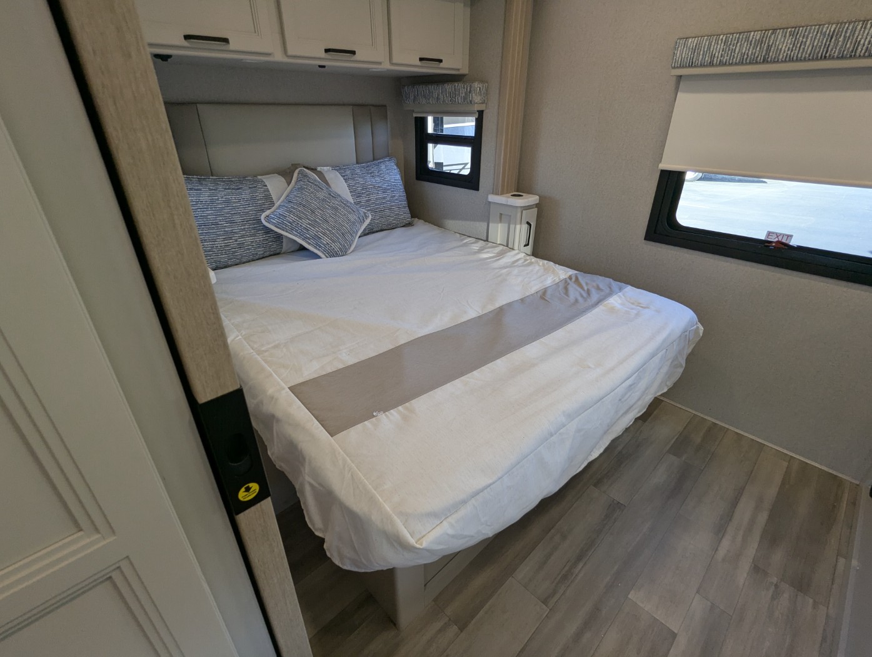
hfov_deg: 94.4
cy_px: 328
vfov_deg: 78.2
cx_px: 436
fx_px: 404
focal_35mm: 16
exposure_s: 1/42.9
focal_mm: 2.35
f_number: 2.2
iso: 51
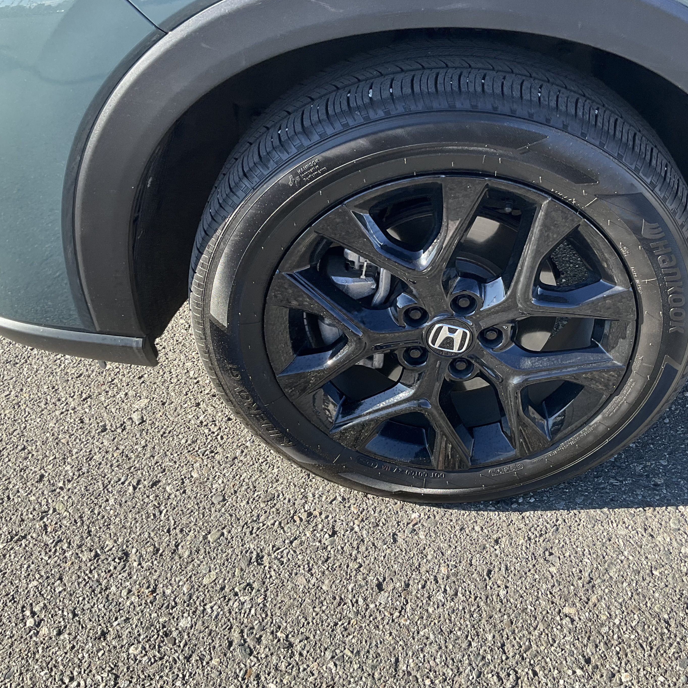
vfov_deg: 43.8
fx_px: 854
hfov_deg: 43.5
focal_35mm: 38
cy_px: 324
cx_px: 433
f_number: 1.8
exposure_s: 1/412
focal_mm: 3
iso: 25
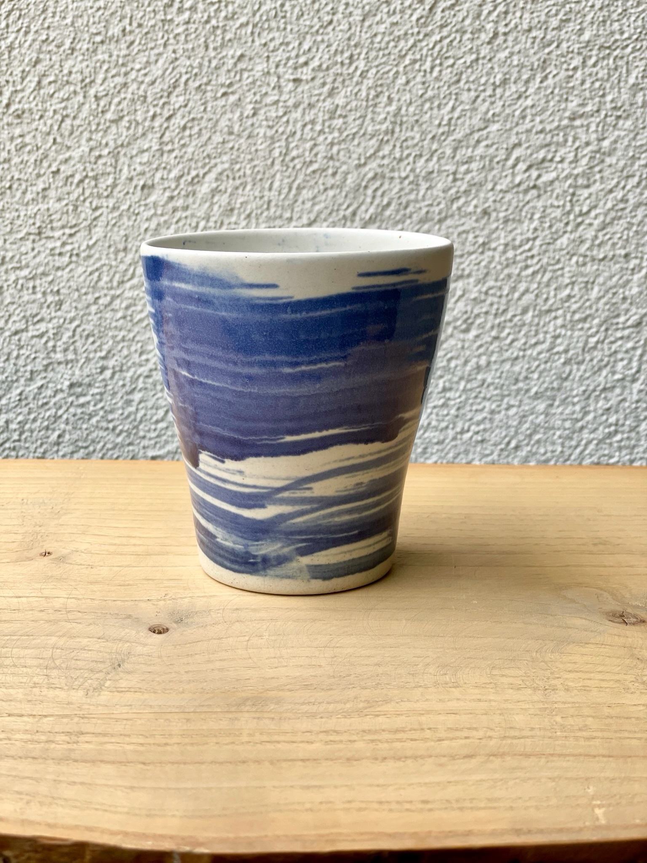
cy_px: 432
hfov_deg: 28.0
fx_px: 1296
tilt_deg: -13.8
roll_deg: -0.8
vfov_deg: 36.8
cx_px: 324
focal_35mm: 52
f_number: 2
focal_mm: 6
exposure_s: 1/160
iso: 25
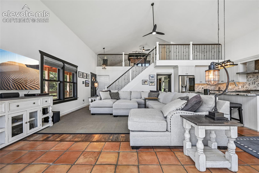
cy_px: 86
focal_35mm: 14
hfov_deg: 104.3
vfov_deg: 81.2
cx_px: 130
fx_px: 101
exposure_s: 1/15
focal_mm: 14
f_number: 9
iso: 110
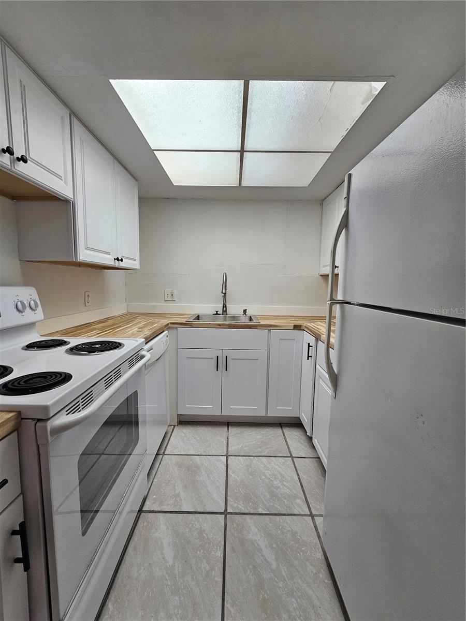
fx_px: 233
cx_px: 233
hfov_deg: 89.9
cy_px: 310
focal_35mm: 13
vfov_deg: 106.2
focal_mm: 2.2
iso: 100
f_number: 2.2
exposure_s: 1/60
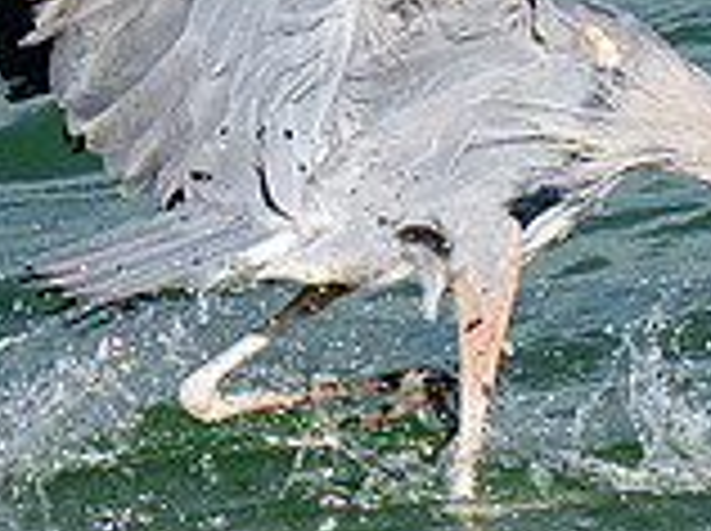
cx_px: 841
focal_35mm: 2185
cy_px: -6
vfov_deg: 0.7
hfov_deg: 0.9
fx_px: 44811
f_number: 8
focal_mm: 382
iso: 800
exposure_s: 1/2000
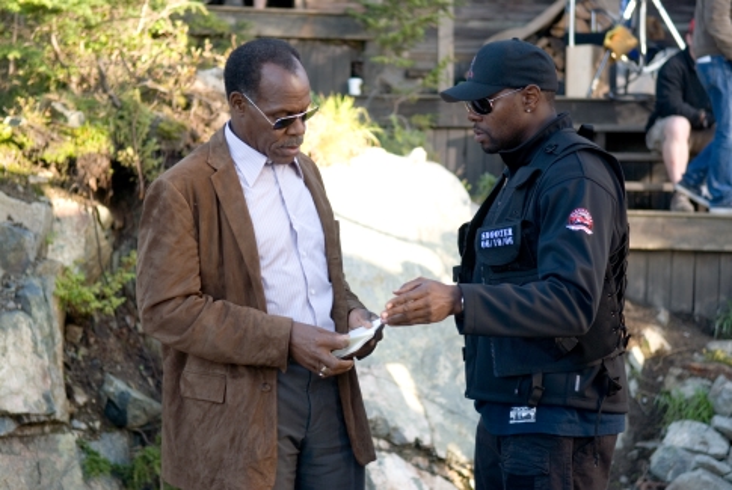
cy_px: 245
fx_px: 1680
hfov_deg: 24.6
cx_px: 366
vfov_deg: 16.6
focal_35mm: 82
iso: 100
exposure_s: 1/125
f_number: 2.8
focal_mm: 55
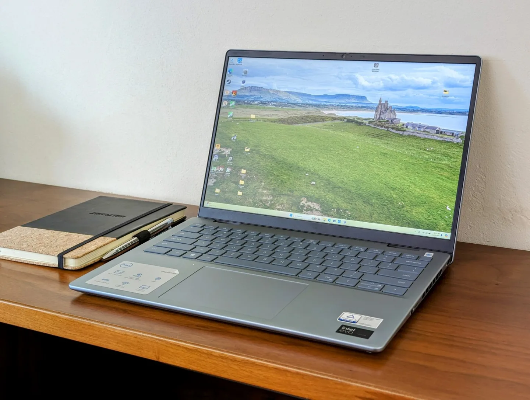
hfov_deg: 39.6
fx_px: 736
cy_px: 200
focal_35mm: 48
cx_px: 265
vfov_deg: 30.4
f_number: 1.85
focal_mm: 6.81
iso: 47
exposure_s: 1/40
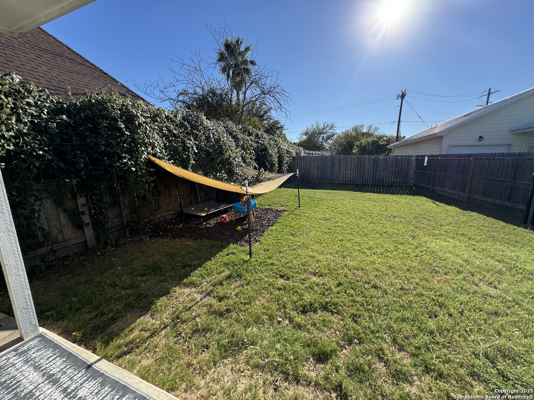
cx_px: 267
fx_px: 216
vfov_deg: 85.7
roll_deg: +0.2
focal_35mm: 14
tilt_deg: -12.1
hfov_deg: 102.1
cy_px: 200
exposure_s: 1/1346
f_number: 2.2
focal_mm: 2.22
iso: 50
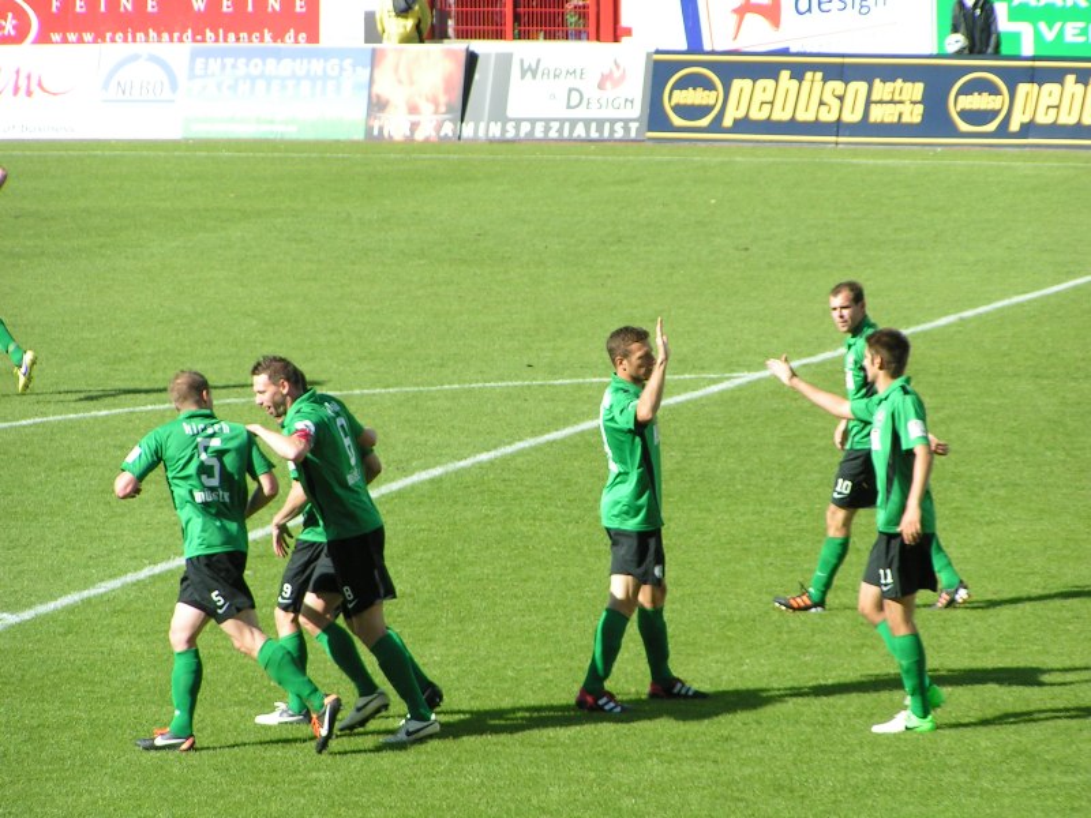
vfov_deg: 5.5
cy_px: 409
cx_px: 546
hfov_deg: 7.3
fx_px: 8541
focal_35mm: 271
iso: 50
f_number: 4.5
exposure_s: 1/400
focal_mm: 41.4
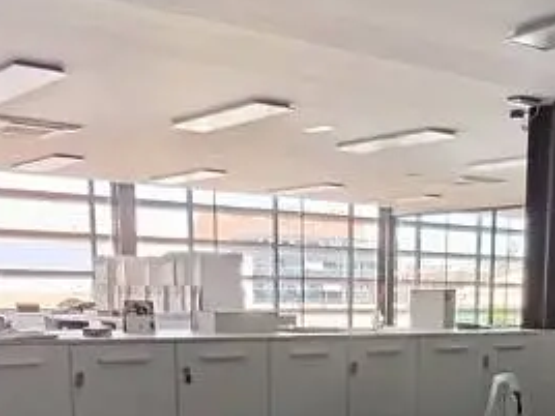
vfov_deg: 23.8
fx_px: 898
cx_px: 393
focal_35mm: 56
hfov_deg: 33.9
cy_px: 499
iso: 250
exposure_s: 1/100
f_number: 2.2
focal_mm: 1.65
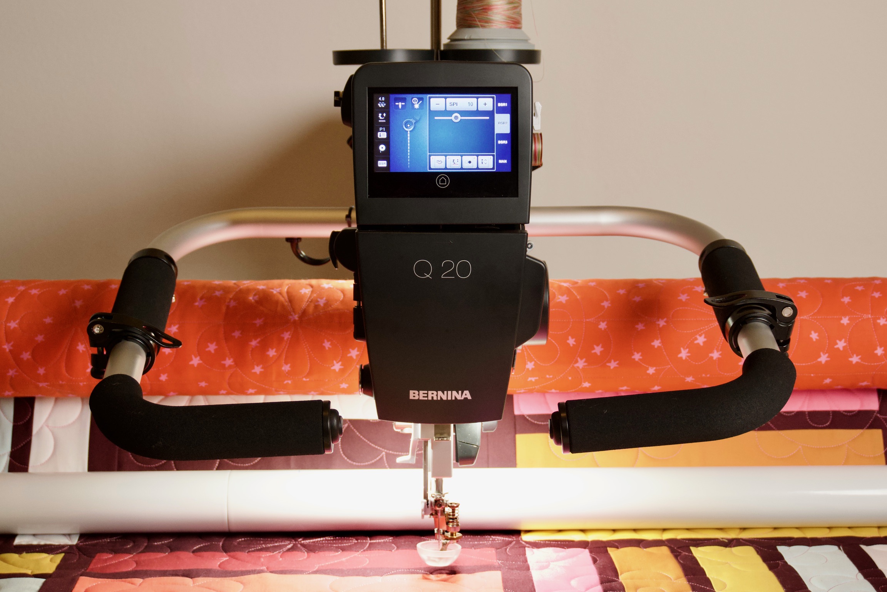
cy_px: 296
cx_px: 444
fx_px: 1367
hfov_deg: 35.9
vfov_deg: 24.4
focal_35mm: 56
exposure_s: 1/30
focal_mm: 37
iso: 800
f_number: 5.6
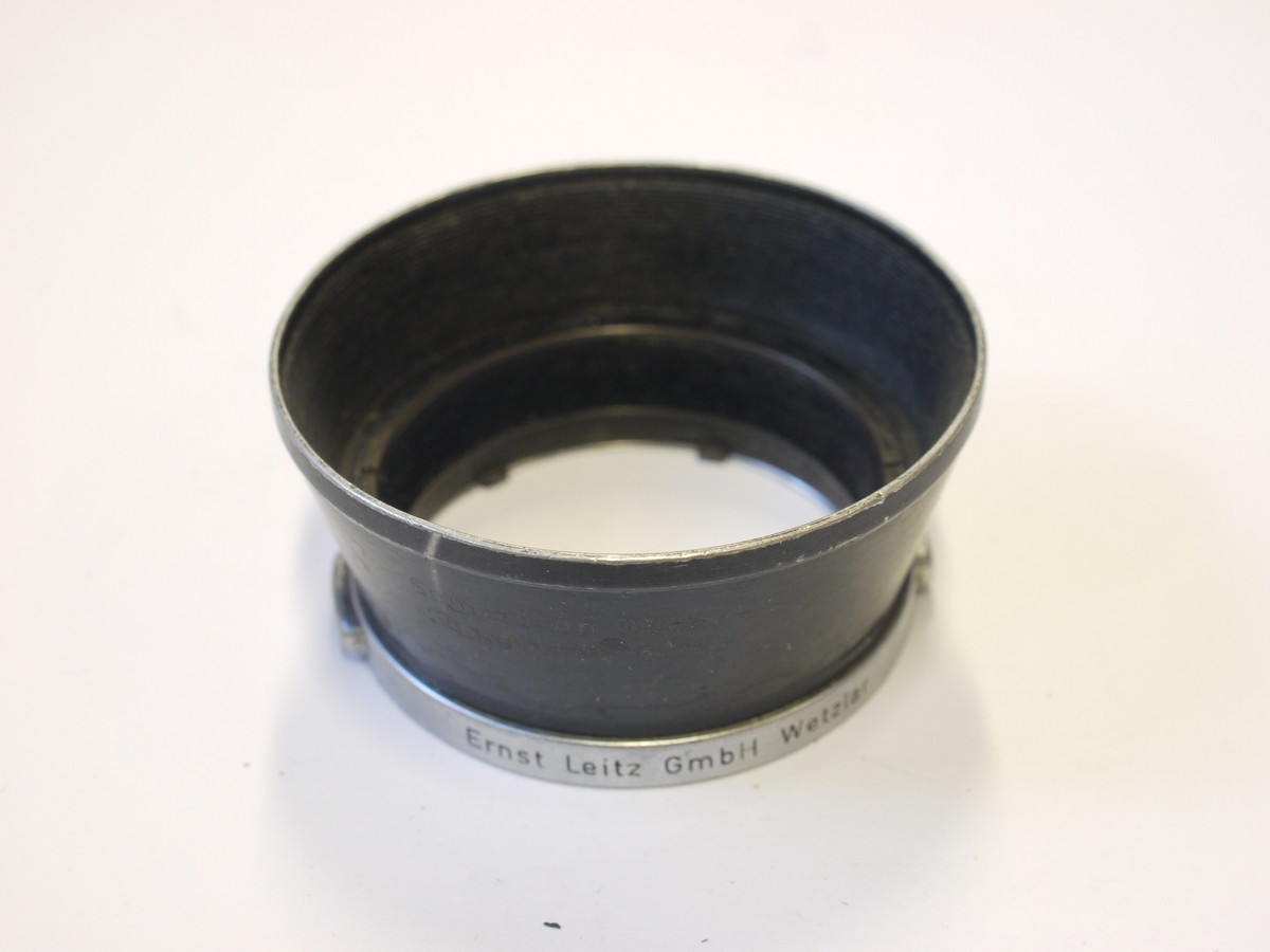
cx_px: 635
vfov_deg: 24.4
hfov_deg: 32.2
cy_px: 476
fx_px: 2201
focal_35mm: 60
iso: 400
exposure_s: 1/15
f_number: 7.1
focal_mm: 30
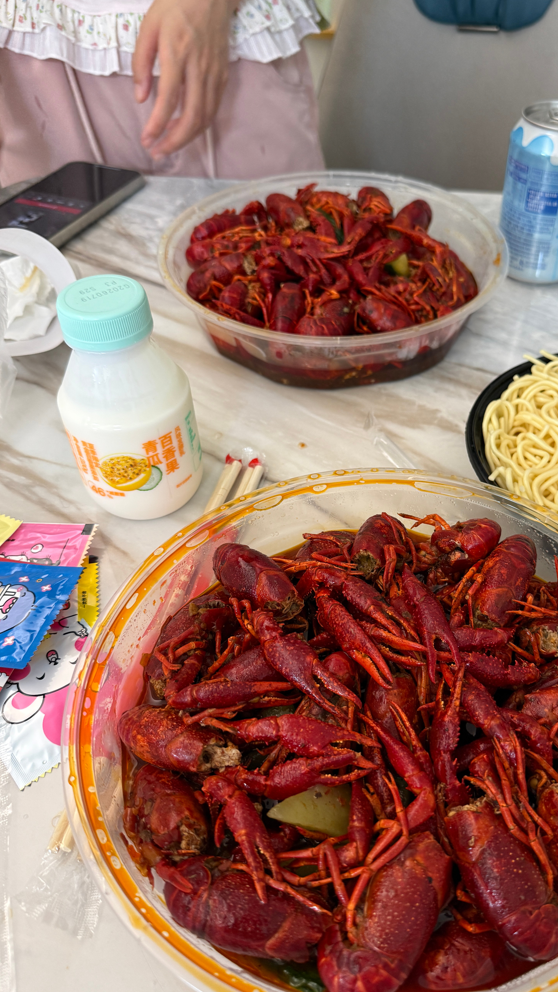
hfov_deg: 39.7
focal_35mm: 29
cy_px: 505
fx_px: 763
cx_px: 372
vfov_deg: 66.1
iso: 200
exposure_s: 1/50
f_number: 1.78
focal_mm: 6.76
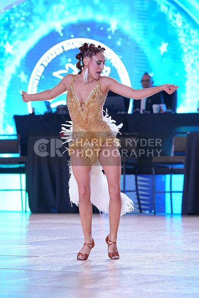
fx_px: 1657
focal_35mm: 200
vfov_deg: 10.3
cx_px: 100
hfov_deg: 6.9
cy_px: 149
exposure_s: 1/400
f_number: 5.6
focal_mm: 200
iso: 2500
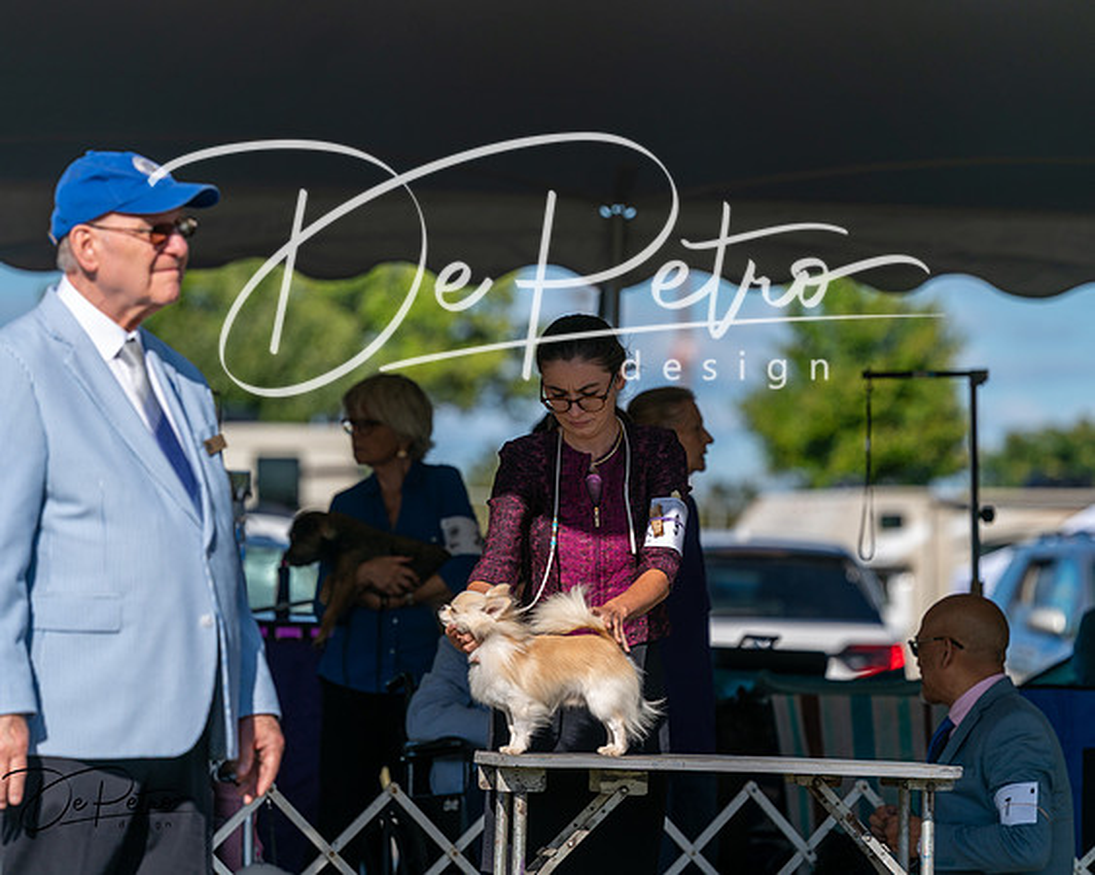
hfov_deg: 8.6
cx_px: 548
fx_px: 7297
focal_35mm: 225
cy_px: 438
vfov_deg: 6.9
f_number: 4.5
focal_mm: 200
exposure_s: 1/1250
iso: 125
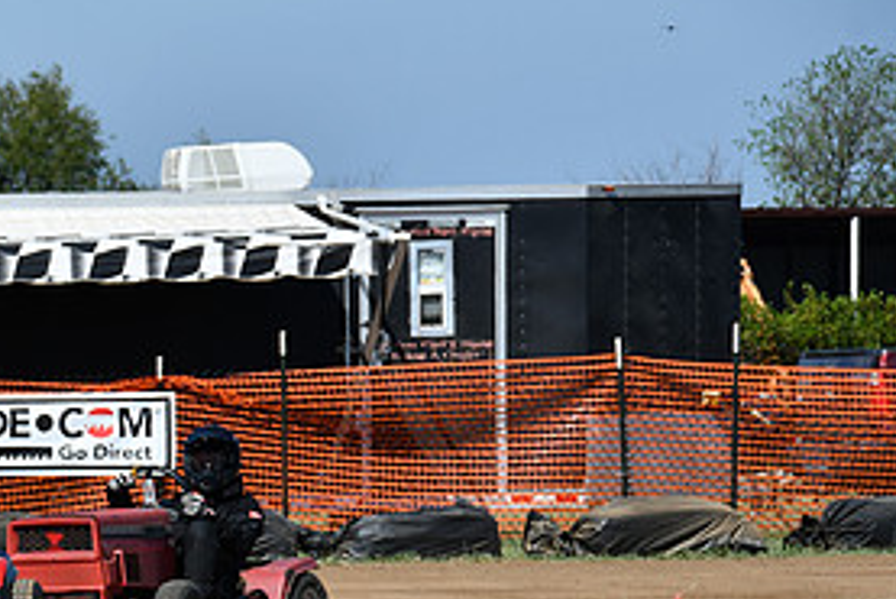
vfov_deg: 3.4
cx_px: -13
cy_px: 604
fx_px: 10160
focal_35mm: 408
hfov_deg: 5.0
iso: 100
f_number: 9
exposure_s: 1/320
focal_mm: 130
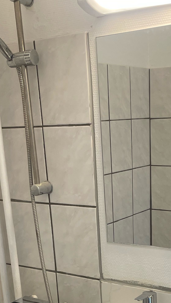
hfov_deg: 20.7
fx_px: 467
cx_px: 106
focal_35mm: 58
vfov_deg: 33.4
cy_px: 292
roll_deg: +3.0
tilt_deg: -20.7
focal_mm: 4.2
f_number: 1.6
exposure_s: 1/100
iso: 125
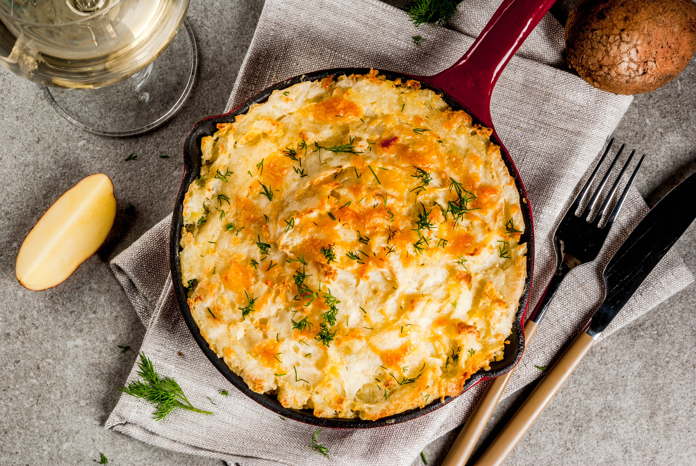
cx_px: 348
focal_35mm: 90
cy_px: 233
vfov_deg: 15.2
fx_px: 1742
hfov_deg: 22.6
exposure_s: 1/80
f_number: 14
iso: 100
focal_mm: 60
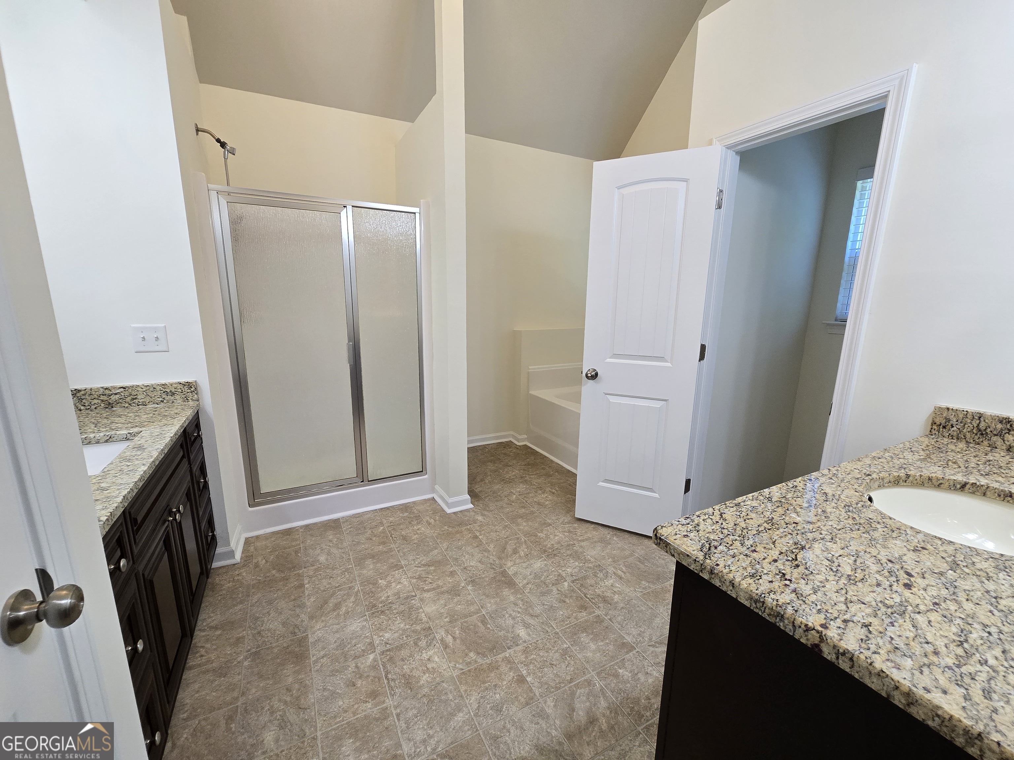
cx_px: 507
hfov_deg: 106.2
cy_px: 380
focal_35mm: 13
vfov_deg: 89.9
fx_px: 381
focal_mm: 2.2
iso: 200
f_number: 2.2
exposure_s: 1/60
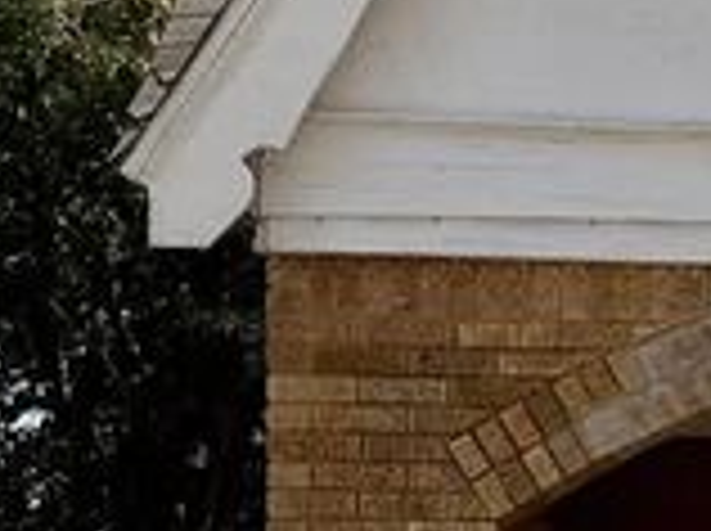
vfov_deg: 9.5
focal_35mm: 156
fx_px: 3199
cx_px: 1454
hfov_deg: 11.4
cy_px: 180
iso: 80
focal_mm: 6.76
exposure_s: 1/5319
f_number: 1.78
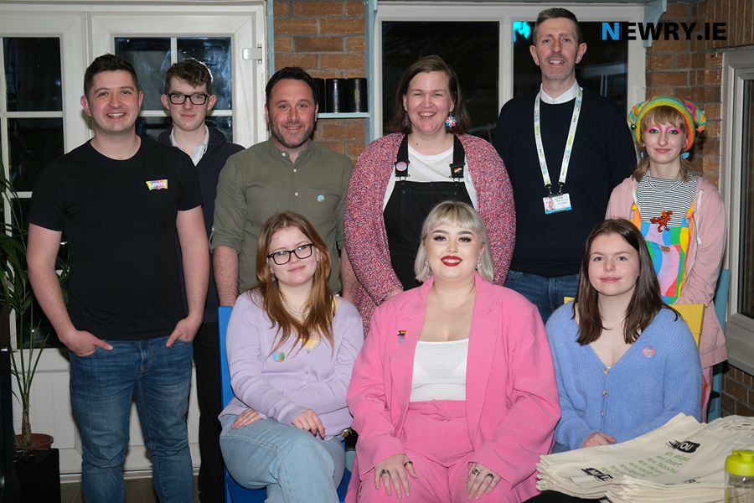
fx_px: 1110
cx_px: 377
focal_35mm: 53
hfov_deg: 37.5
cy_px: 252
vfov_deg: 25.5
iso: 400
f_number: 2.8
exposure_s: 1/250
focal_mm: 35
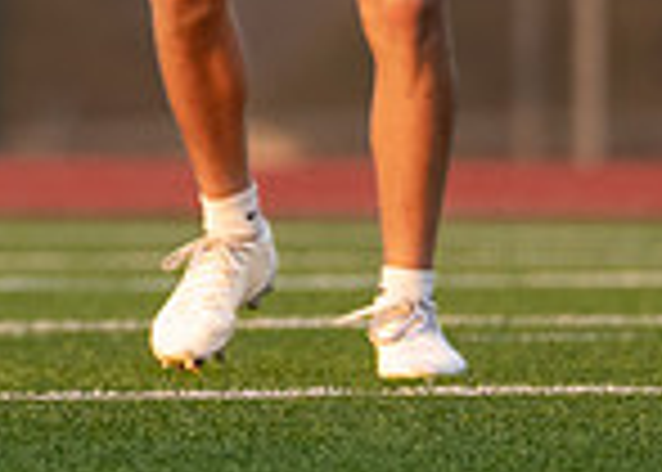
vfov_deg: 0.9
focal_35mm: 1608
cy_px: -221
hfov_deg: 1.3
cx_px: -158
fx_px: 30233
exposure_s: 1/1600
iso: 400
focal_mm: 200
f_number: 2.8
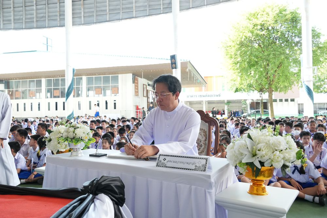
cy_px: 109
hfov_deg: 61.9
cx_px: 164
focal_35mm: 30
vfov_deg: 43.6
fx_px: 273
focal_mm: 20
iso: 1600
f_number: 5.6
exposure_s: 1/250
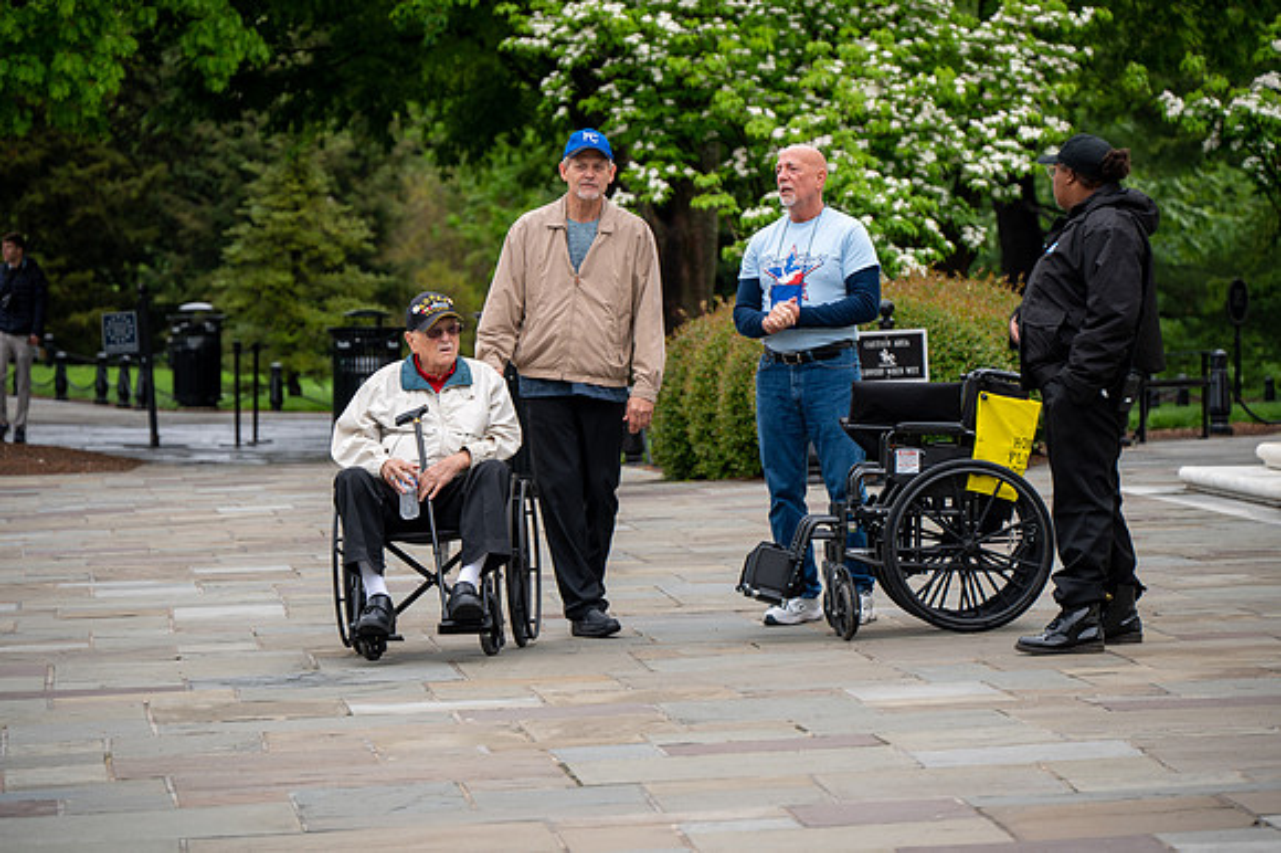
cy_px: 426
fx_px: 6579
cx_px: 640
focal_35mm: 185
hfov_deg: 11.1
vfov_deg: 7.4
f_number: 6.3
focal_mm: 185
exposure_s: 1/100
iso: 160
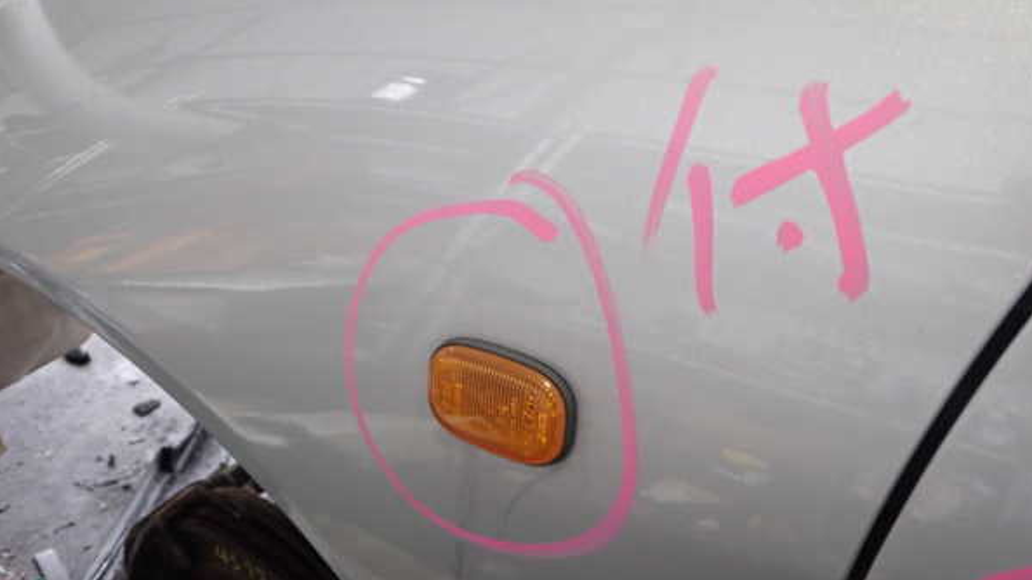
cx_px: 518
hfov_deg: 59.5
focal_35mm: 33
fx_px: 903
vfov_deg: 35.6
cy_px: 335
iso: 250
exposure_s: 1/30
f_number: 2.3
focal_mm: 5.4
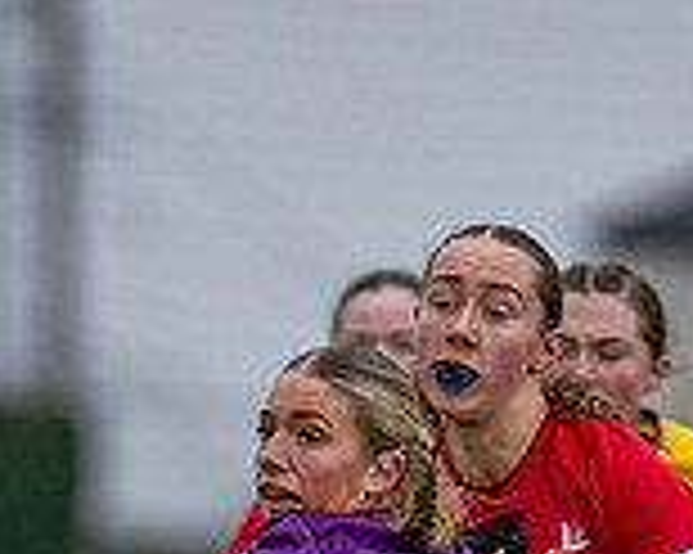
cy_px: 1177
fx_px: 29618
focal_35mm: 1445
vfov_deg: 1.1
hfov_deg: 1.3
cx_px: 300
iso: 500
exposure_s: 1/1000
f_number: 2.8
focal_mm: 300
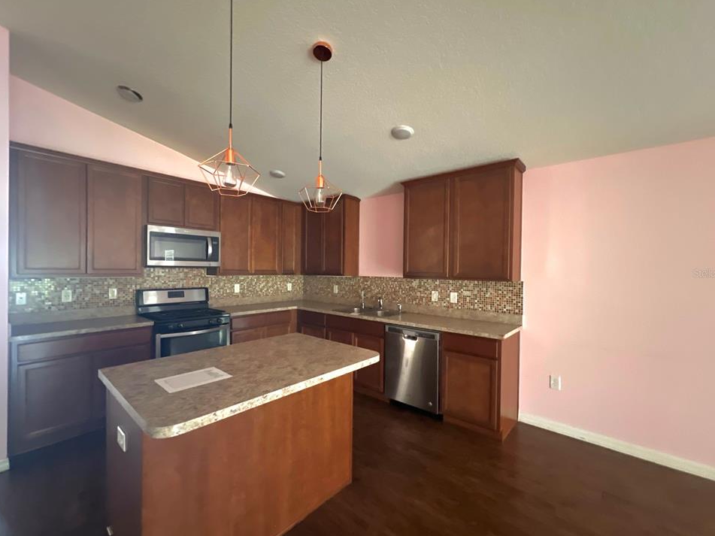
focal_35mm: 14
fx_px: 289
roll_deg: -0.6
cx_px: 354
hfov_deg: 102.1
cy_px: 273
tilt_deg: -1.5
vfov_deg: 85.7
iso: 1000
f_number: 1.8
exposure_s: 1/42
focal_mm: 1.57
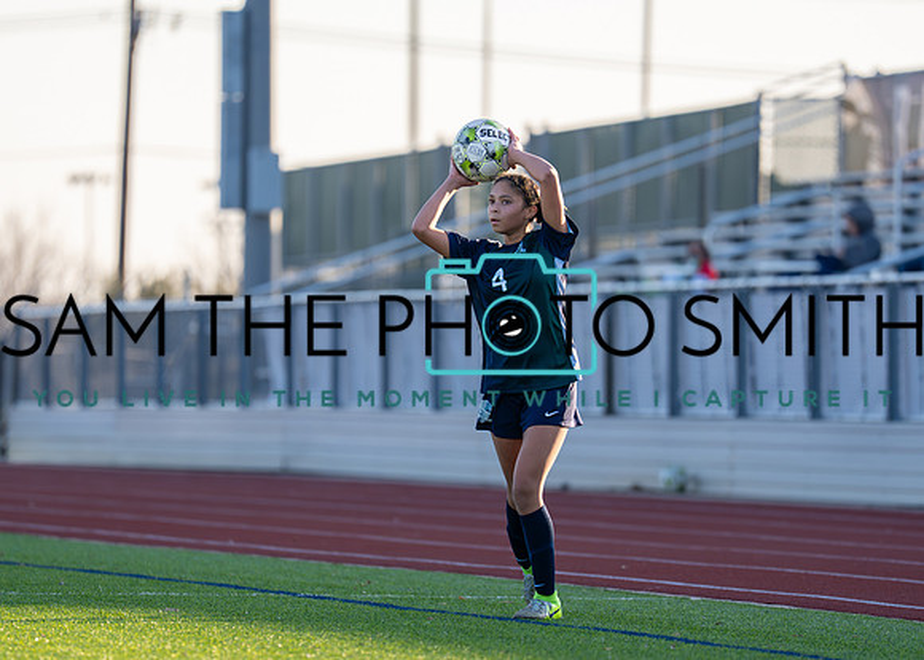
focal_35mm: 317
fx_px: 8310
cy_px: 372
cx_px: 469
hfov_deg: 6.4
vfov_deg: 4.5
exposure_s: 1/2500
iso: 400
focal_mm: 200
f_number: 2.8
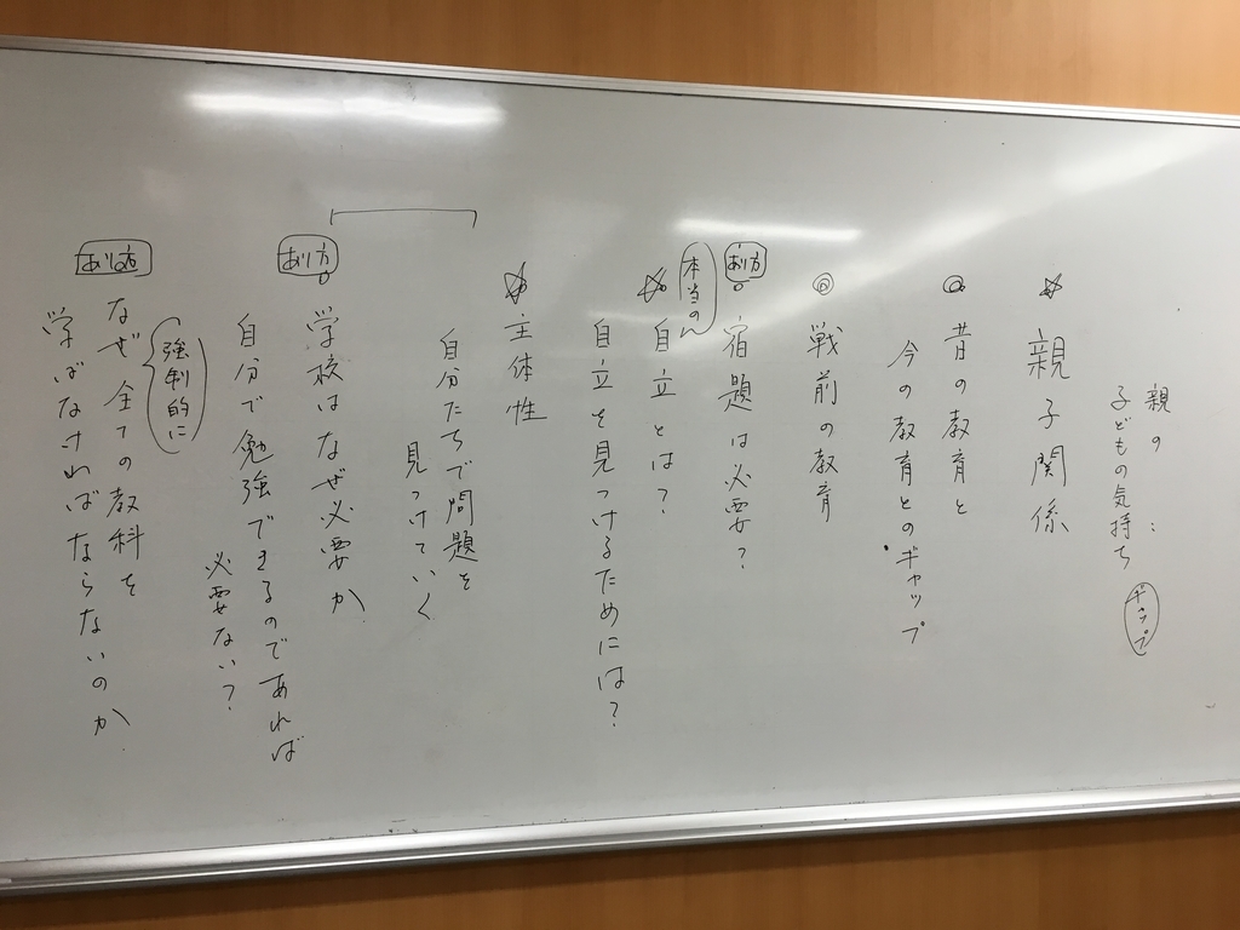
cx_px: 620
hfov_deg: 61.7
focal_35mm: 29
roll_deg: -0.6
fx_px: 1039
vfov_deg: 48.2
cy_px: 465
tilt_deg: -0.2
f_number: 2.2
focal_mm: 4.15
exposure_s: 1/30
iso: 32
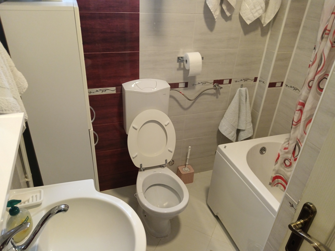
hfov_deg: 65.3
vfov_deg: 51.4
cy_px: 126
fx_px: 261
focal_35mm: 27
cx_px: 168
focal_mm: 4.95
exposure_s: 1/50
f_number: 1.9
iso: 800
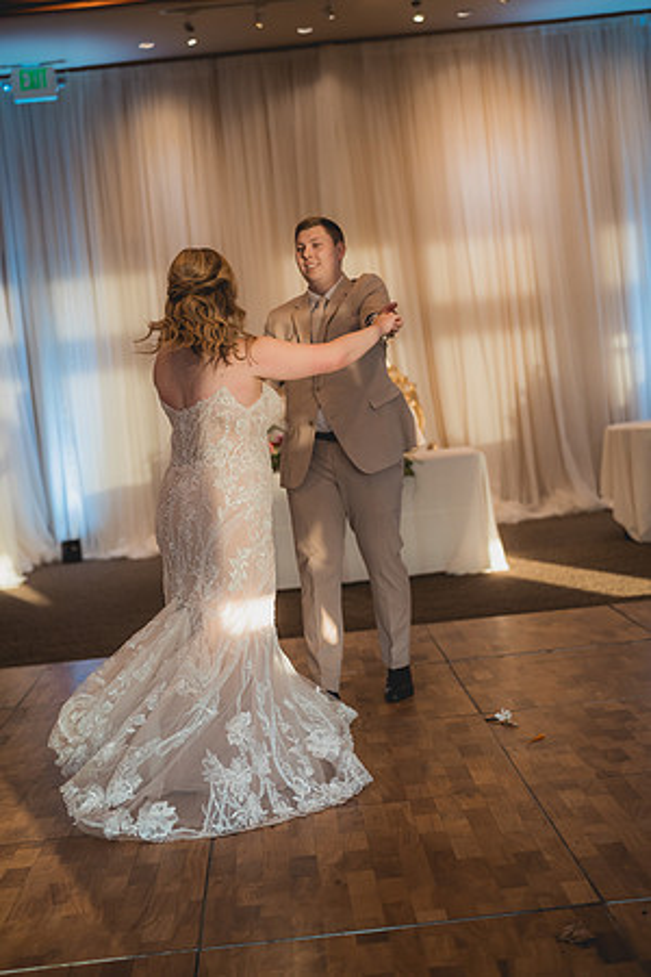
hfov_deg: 27.0
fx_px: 1356
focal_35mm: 50
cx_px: 326
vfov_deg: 39.6
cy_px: 488
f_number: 1.8
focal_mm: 50
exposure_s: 1/1250
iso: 1250
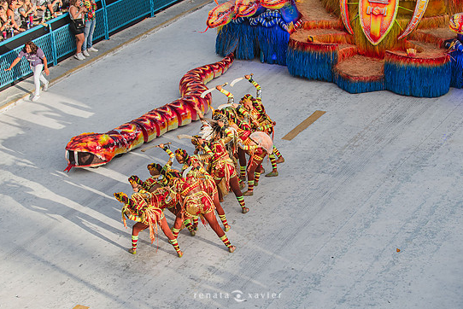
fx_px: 1210
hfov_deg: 21.7
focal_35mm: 94
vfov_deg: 14.6
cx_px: 222
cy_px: 188
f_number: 5.6
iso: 200
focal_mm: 70
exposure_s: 1/800
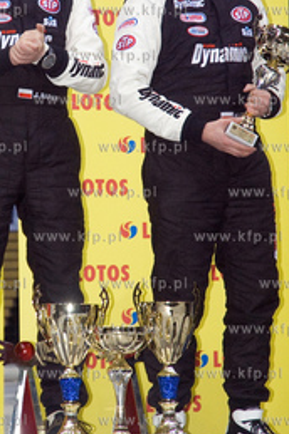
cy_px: 144
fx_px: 1956
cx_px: 89
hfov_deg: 8.4
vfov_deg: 12.7
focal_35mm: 162
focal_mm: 70
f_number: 4.5
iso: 400
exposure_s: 1/250
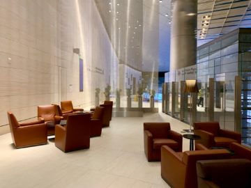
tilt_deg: +0.3
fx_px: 189
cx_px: 126
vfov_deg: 53.1
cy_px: 94
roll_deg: -1.6
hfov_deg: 67.3
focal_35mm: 26
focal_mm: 4.25
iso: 200
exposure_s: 1/50
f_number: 1.8
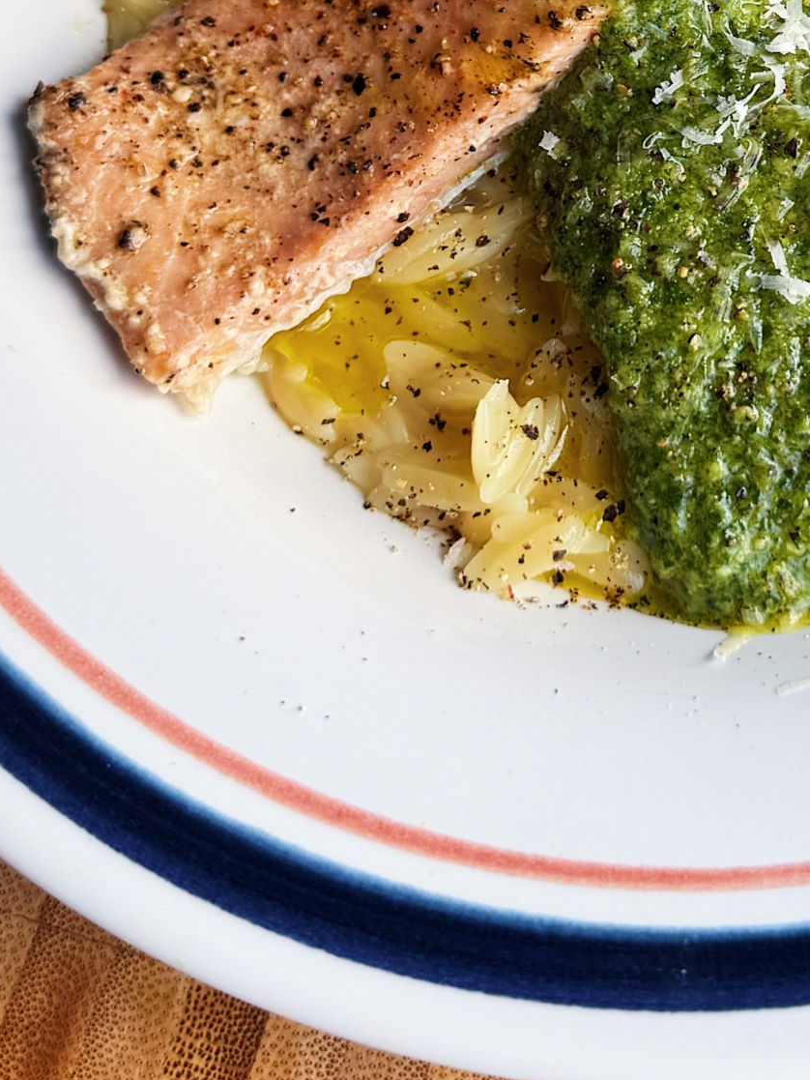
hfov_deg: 25.9
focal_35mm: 55
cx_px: 686
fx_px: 1716
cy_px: 15
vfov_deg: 32.3
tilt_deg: -64.0
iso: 64
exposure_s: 1/170
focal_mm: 6.76
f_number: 1.78
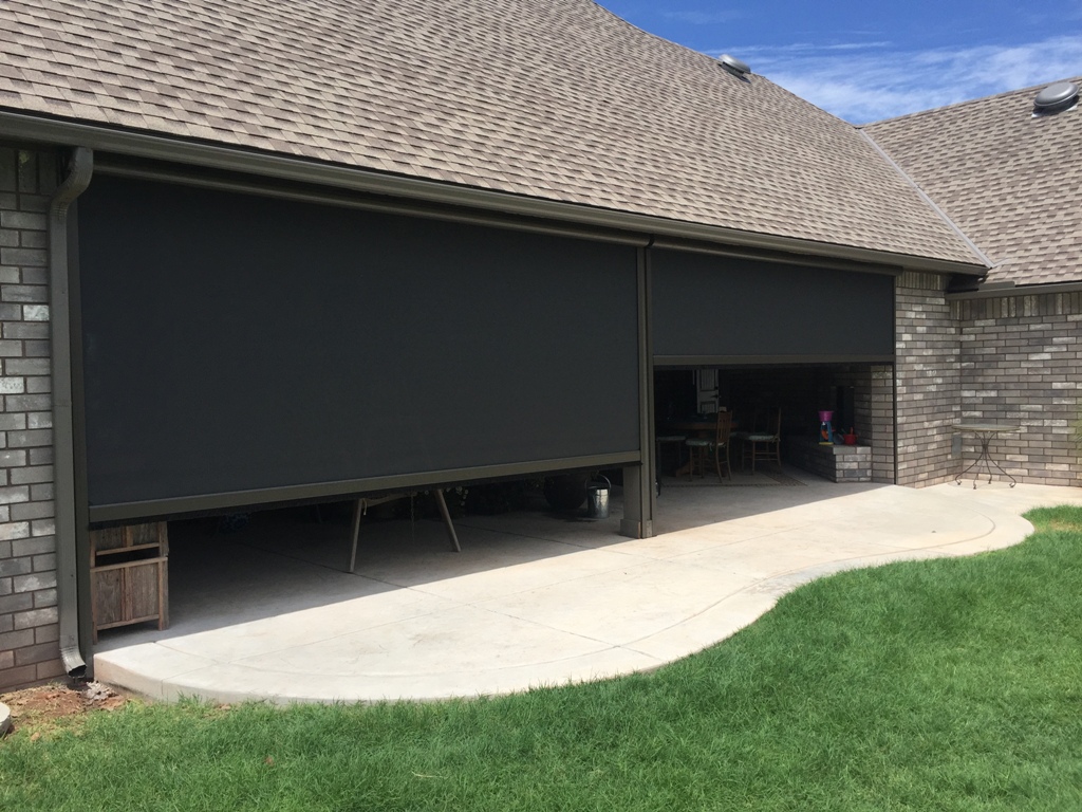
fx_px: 906
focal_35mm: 29
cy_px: 406
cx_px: 541
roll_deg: +0.2
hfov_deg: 61.7
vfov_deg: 48.2
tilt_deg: -2.6
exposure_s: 1/3049
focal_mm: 4.15
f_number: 2.2
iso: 32
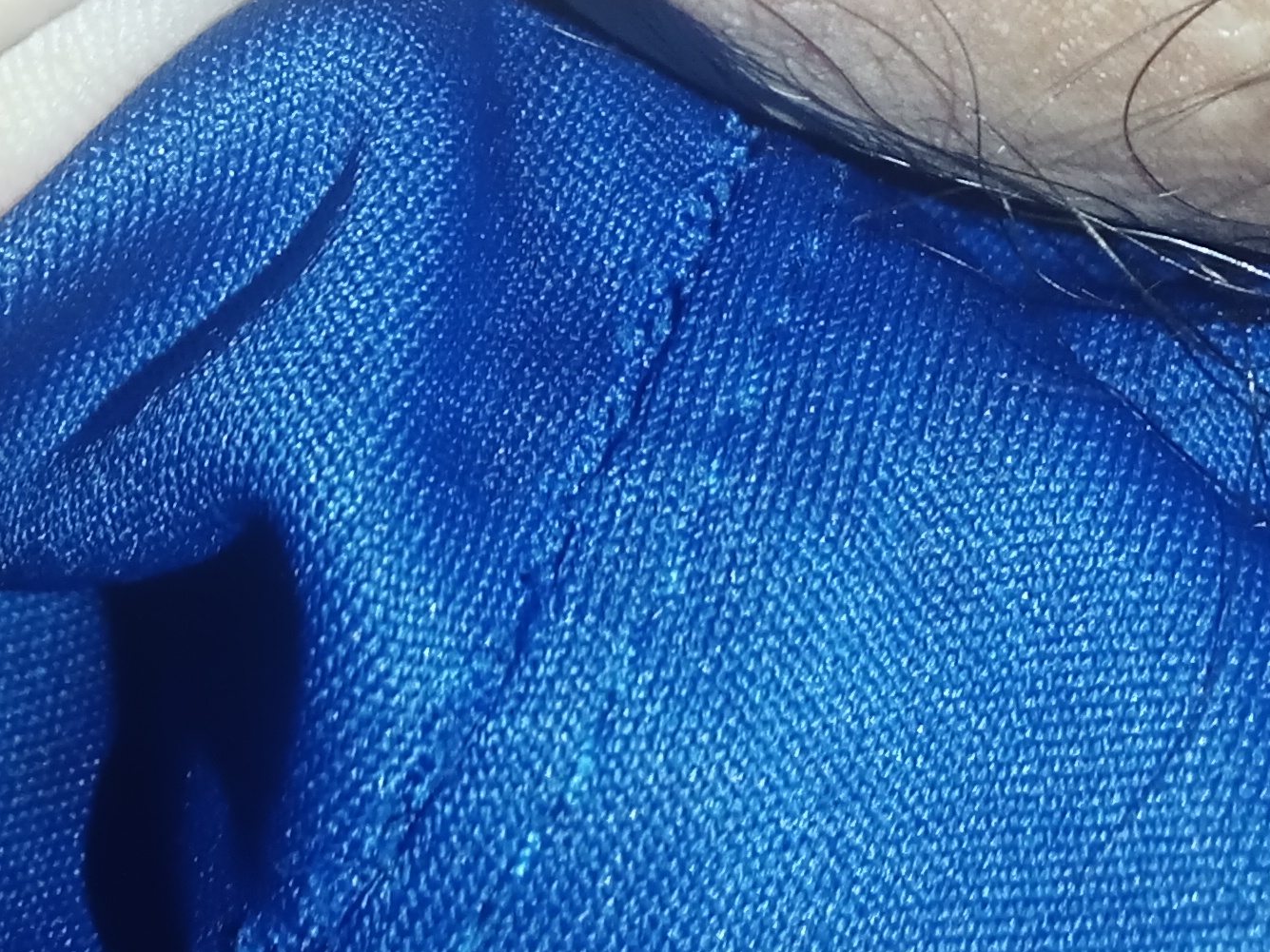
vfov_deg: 21.2
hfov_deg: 28.8
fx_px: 2421
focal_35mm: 66
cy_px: -86
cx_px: 273
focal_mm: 2.79
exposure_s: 1/33.3
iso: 262
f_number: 2
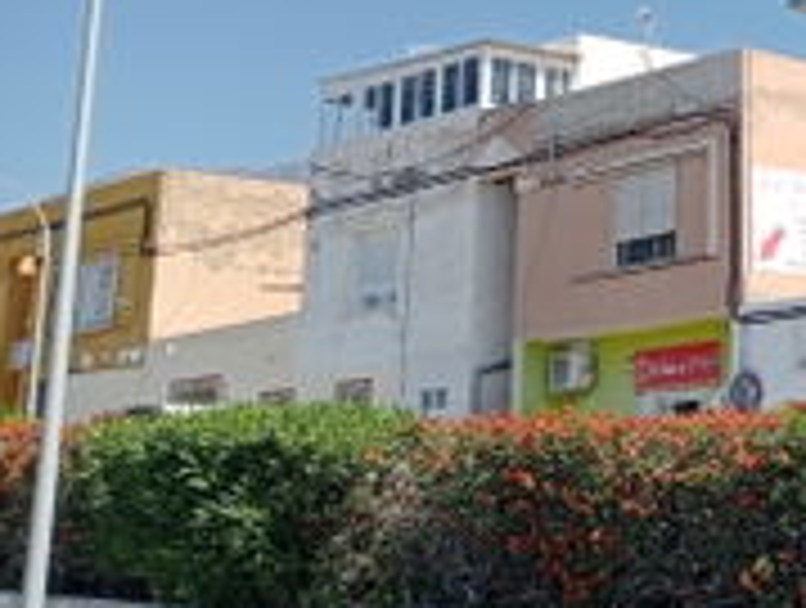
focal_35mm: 75
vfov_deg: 18.9
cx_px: 1065
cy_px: -74
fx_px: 1750
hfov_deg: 22.9
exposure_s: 1/639
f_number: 1.8
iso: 115
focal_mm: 4.04
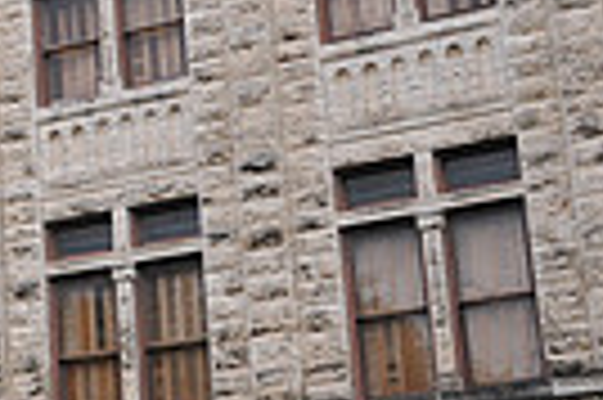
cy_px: 101
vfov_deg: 11.7
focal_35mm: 117
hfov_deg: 15.4
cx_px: -428
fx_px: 1957
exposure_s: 1/200
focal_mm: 18
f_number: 3.5
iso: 200
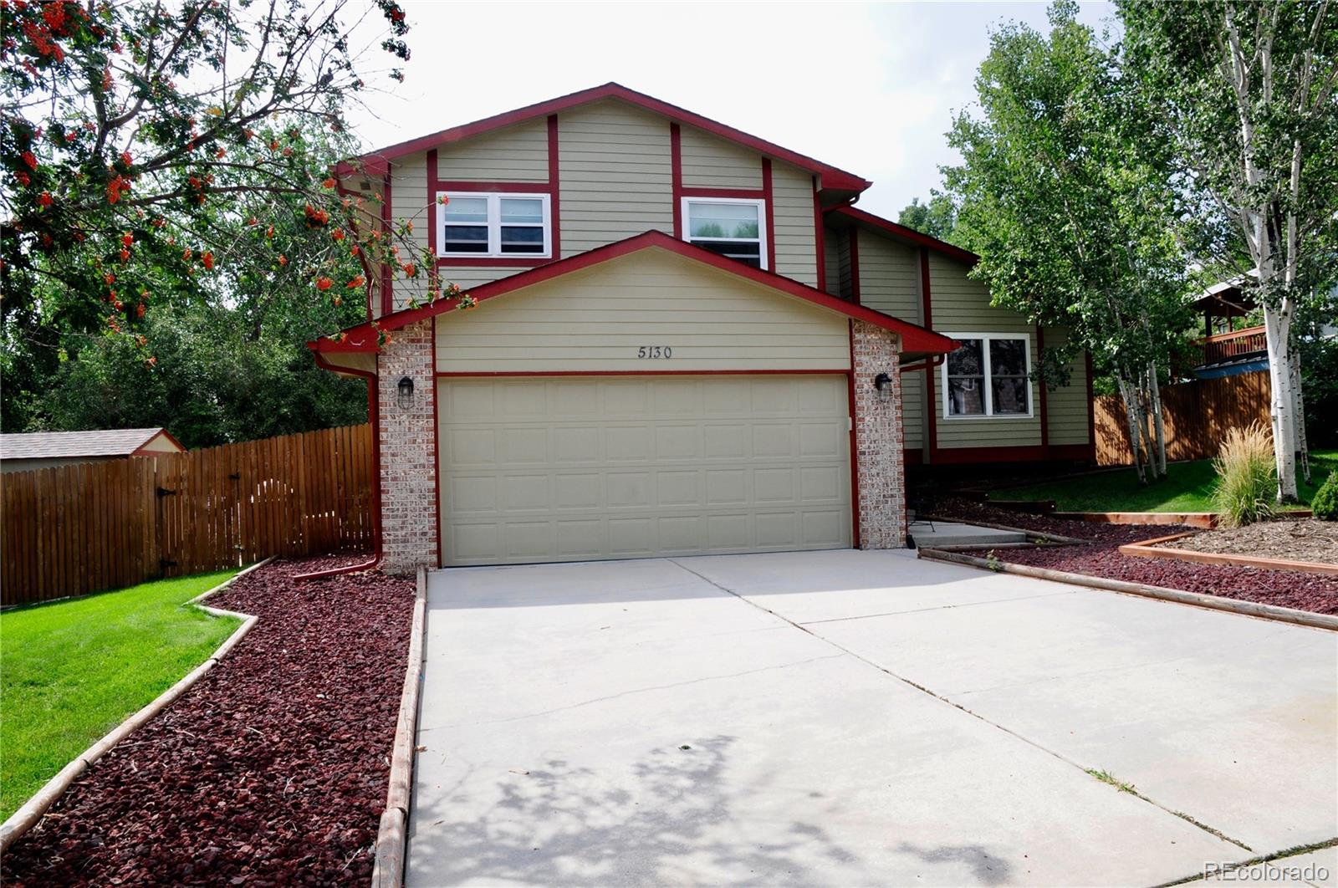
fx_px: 1002
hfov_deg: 67.5
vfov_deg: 47.8
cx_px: 669
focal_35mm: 27
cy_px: 444
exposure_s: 1/100
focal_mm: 18
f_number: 13
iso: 400
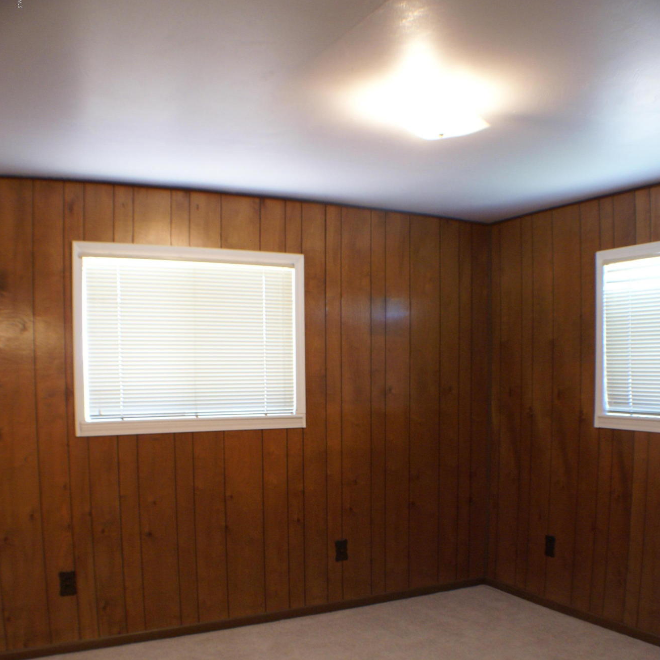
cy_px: 482
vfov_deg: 38.3
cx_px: 337
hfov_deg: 39.2
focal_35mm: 43
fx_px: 928
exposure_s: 1/15
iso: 400
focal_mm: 22
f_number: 4
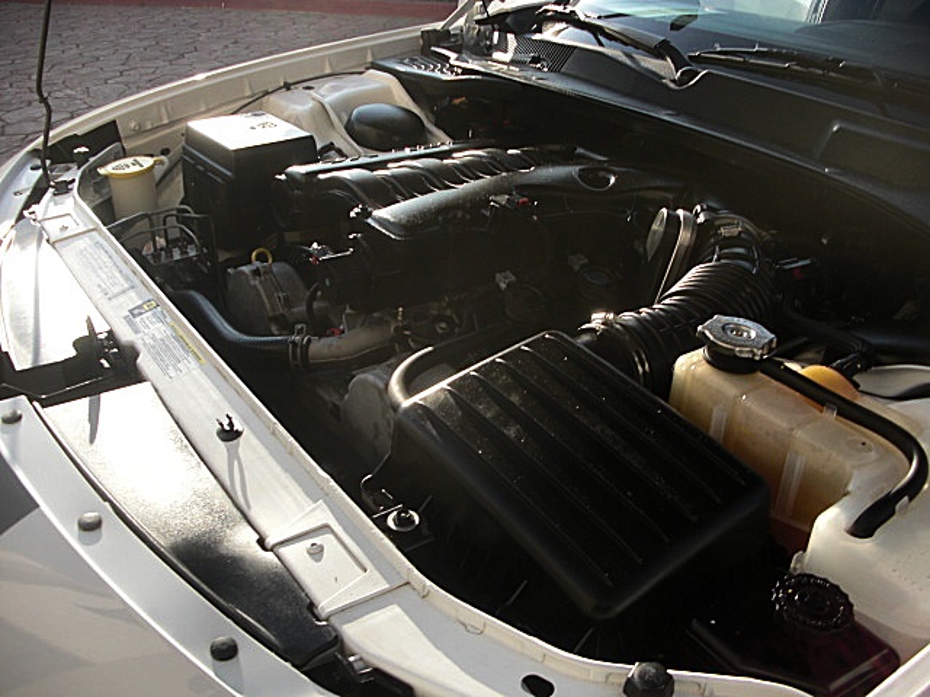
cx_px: 465
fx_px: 967
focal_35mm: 36
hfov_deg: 51.4
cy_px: 348
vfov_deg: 39.7
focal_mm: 6.3
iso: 50
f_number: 2.8
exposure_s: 1/320
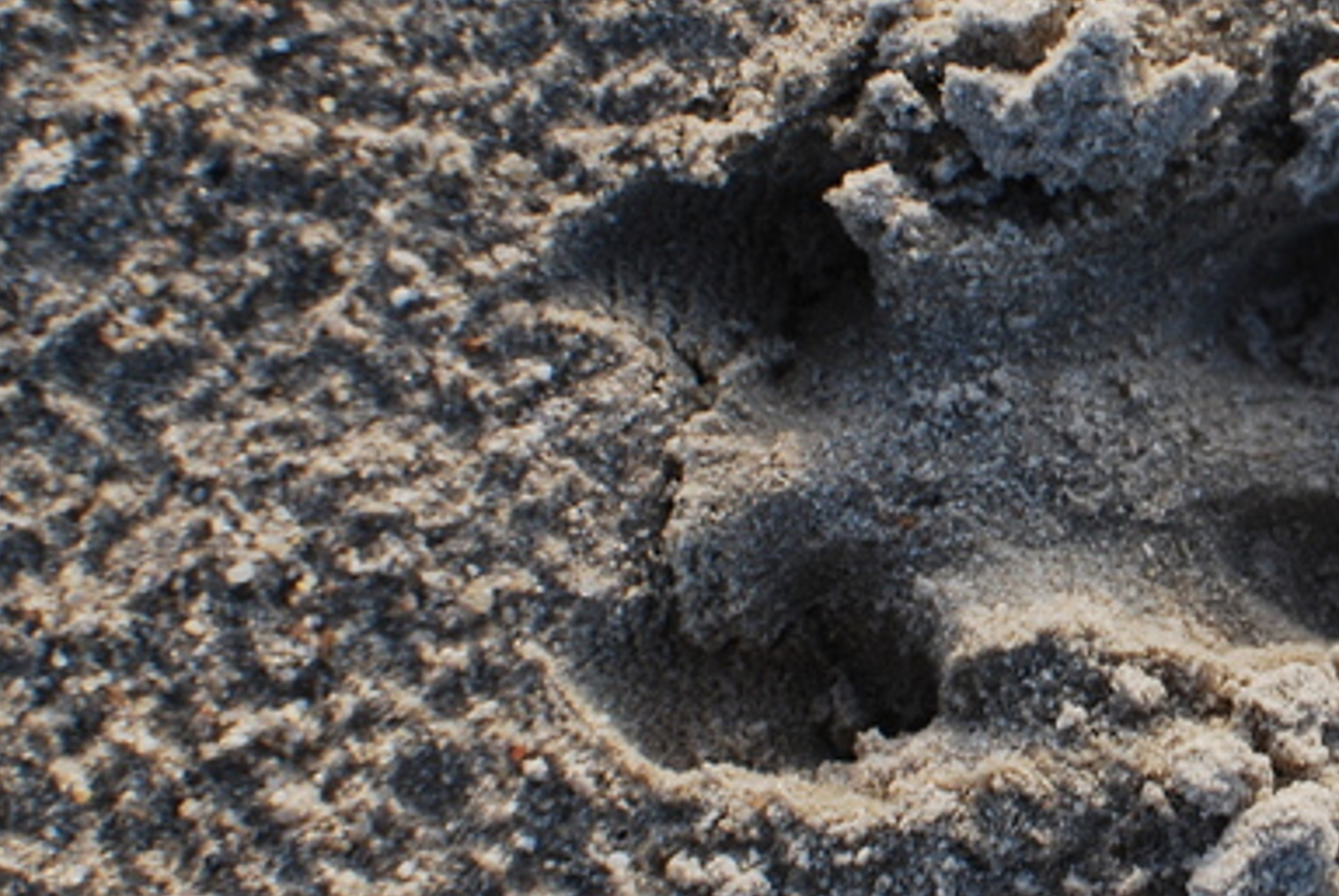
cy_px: 237
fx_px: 6406
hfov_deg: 11.8
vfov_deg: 8.0
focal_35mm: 172
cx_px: 1217
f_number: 9
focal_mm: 55
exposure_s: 1/100
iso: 200
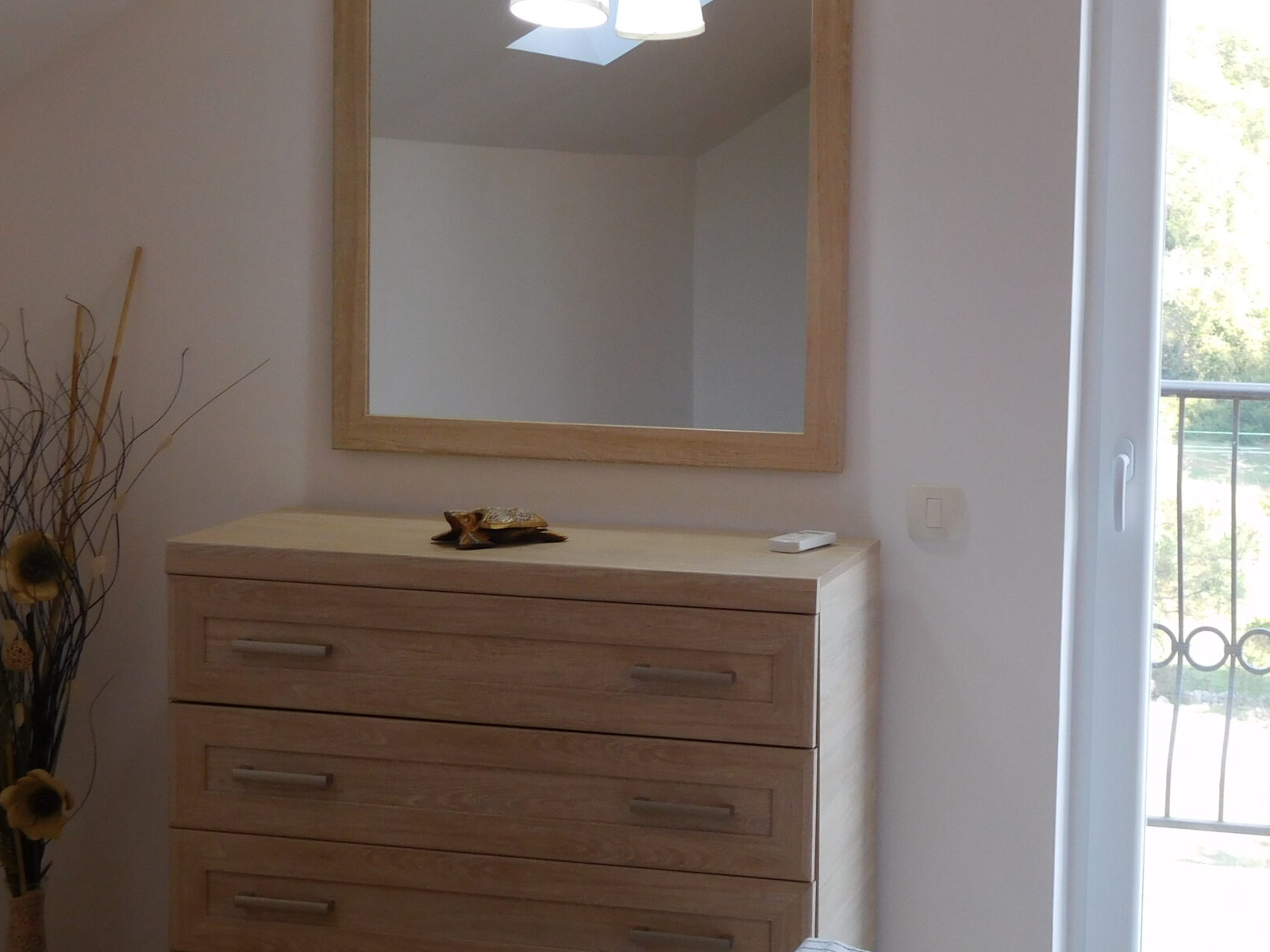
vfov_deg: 20.4
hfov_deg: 27.0
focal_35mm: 72
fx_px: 2642
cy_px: 439
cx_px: 779
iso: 125
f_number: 4
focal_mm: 8
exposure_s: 1/40
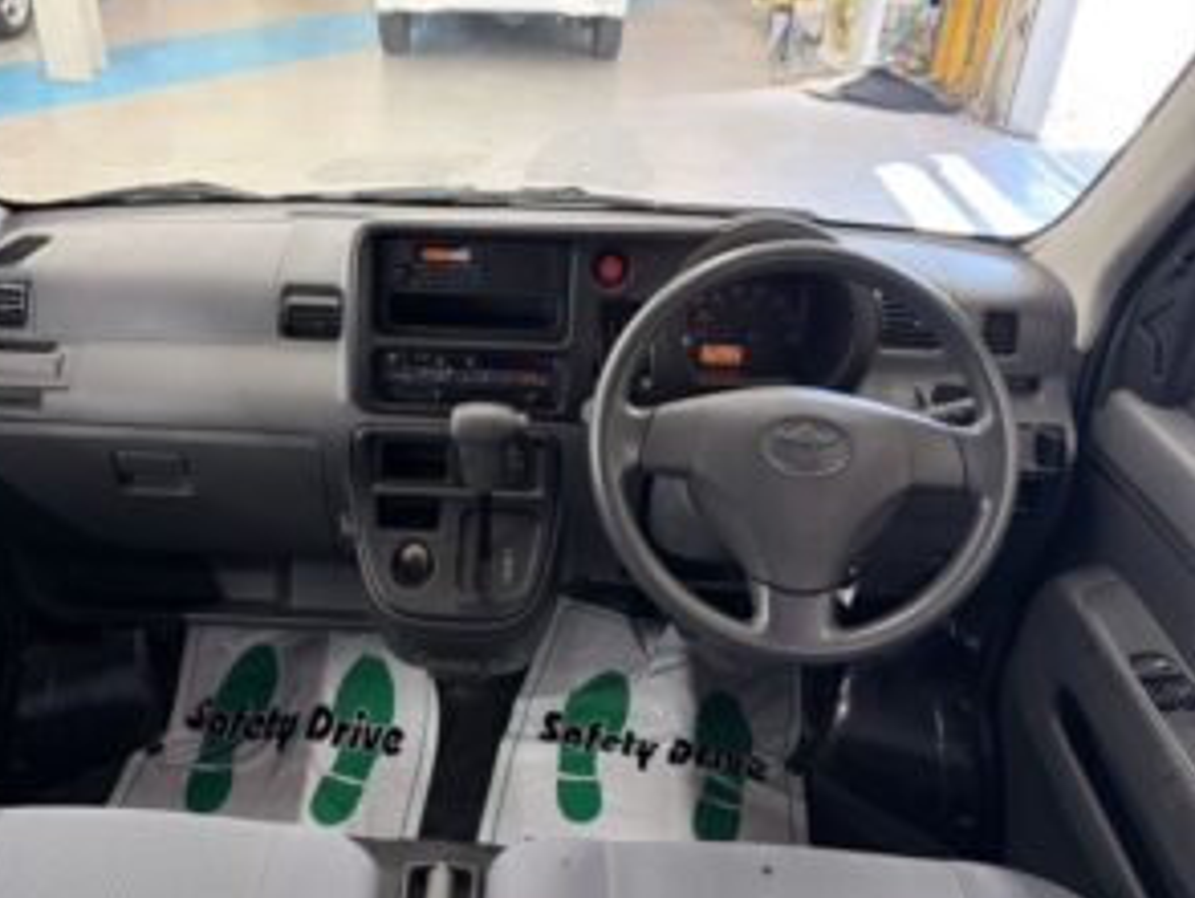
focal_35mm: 31
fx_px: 1071
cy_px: 400
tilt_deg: -29.4
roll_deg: -0.4
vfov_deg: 45.4
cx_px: 488
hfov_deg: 57.9
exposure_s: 1/50
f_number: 1.6
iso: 160
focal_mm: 5.96
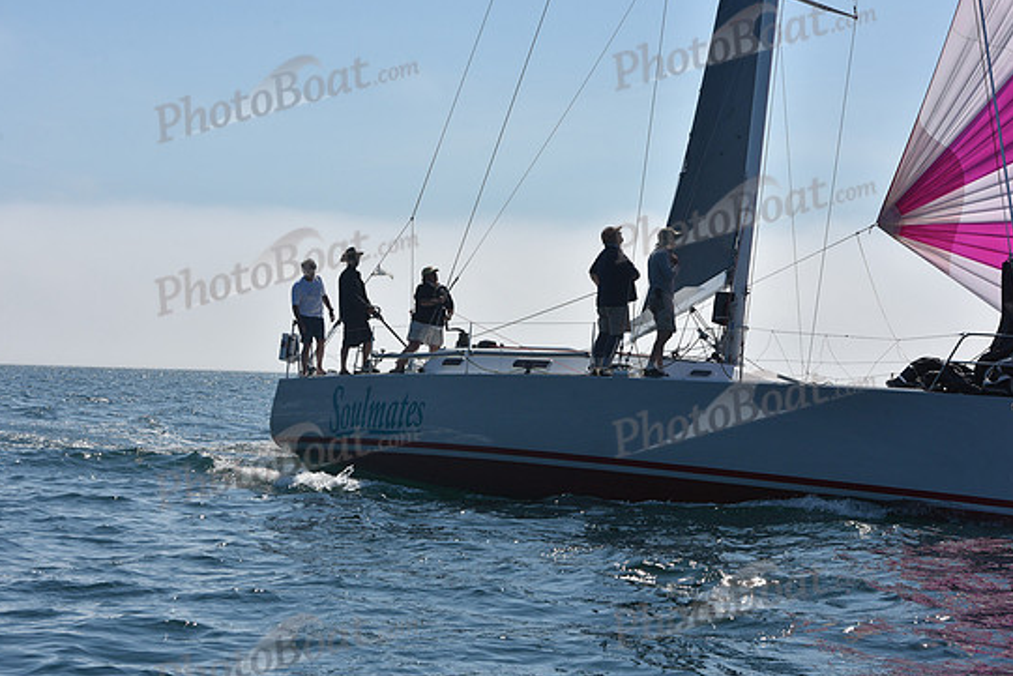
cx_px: 517
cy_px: 338
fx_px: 2111
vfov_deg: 18.2
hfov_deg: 27.0
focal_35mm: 75
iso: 320
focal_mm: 70
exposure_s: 1/1600
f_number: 10
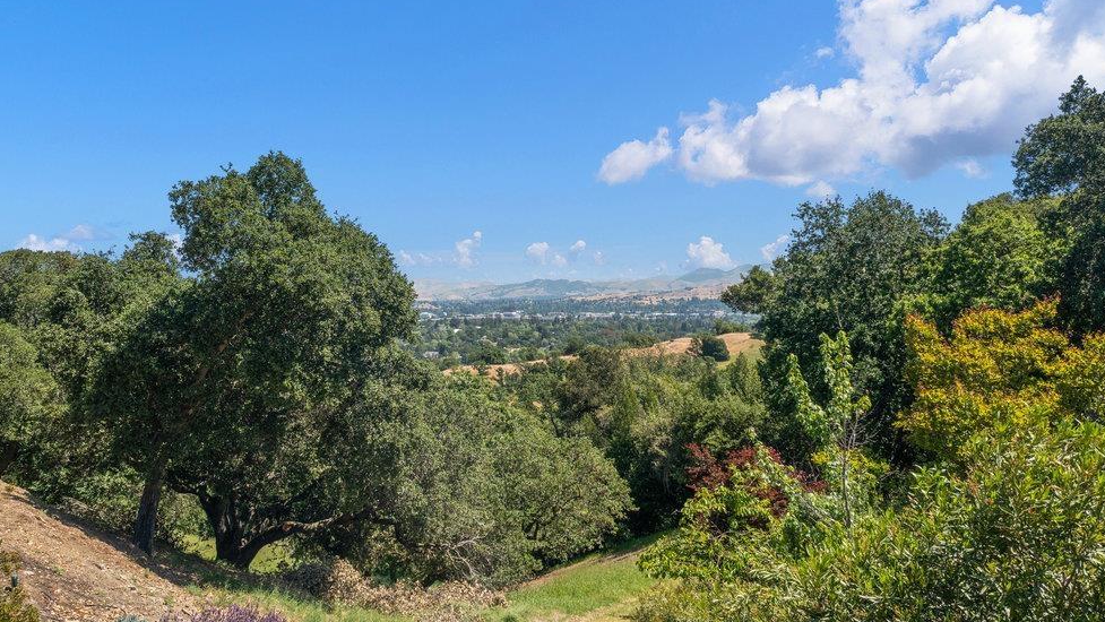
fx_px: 879
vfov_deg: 38.9
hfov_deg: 64.3
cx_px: 563
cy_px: 275
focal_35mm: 30
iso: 100
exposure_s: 1/400
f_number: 5.6
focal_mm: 10.26
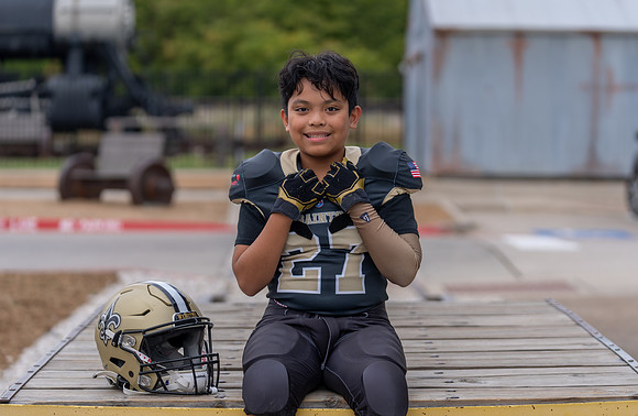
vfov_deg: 13.6
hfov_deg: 20.7
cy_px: 227
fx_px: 1743
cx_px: 331
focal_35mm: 99
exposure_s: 1/400
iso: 100
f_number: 2.8
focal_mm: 90
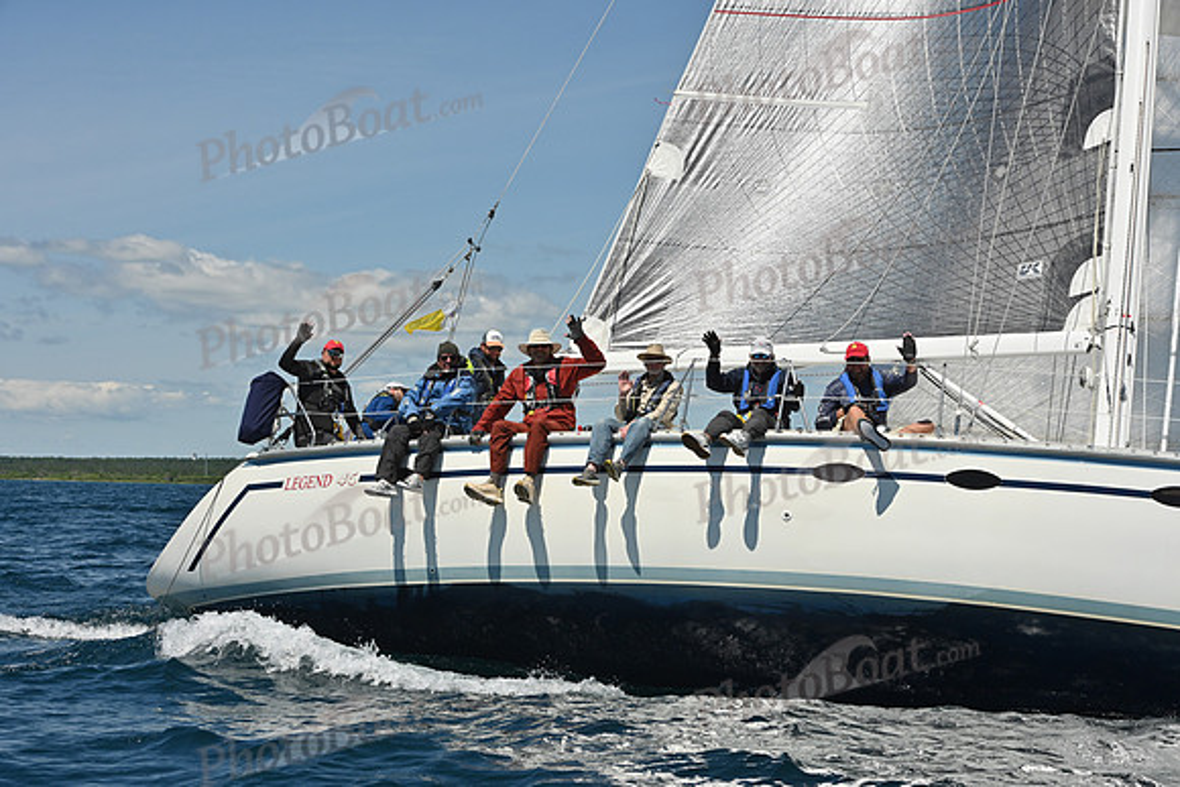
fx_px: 2295
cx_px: 590
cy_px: 394
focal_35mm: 70
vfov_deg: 19.5
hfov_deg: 28.8
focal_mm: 70
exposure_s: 1/1000
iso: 320
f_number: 13
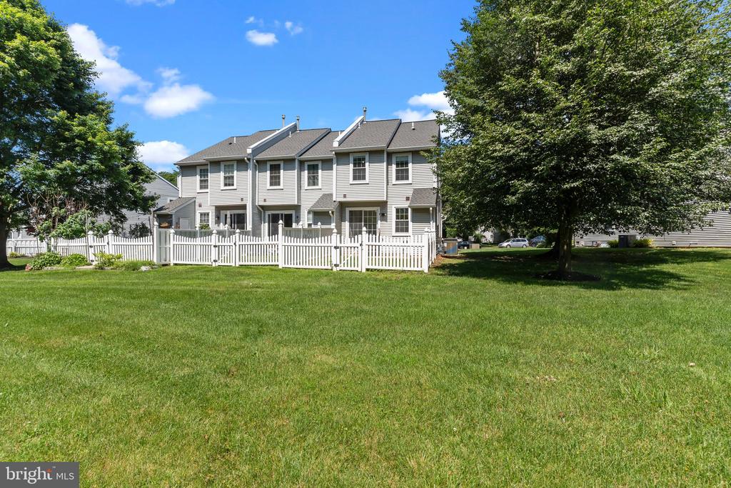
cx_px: 366
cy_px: 244
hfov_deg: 93.3
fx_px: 345
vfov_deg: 70.5
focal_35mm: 17
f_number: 10
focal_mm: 17
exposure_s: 1/1000
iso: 500
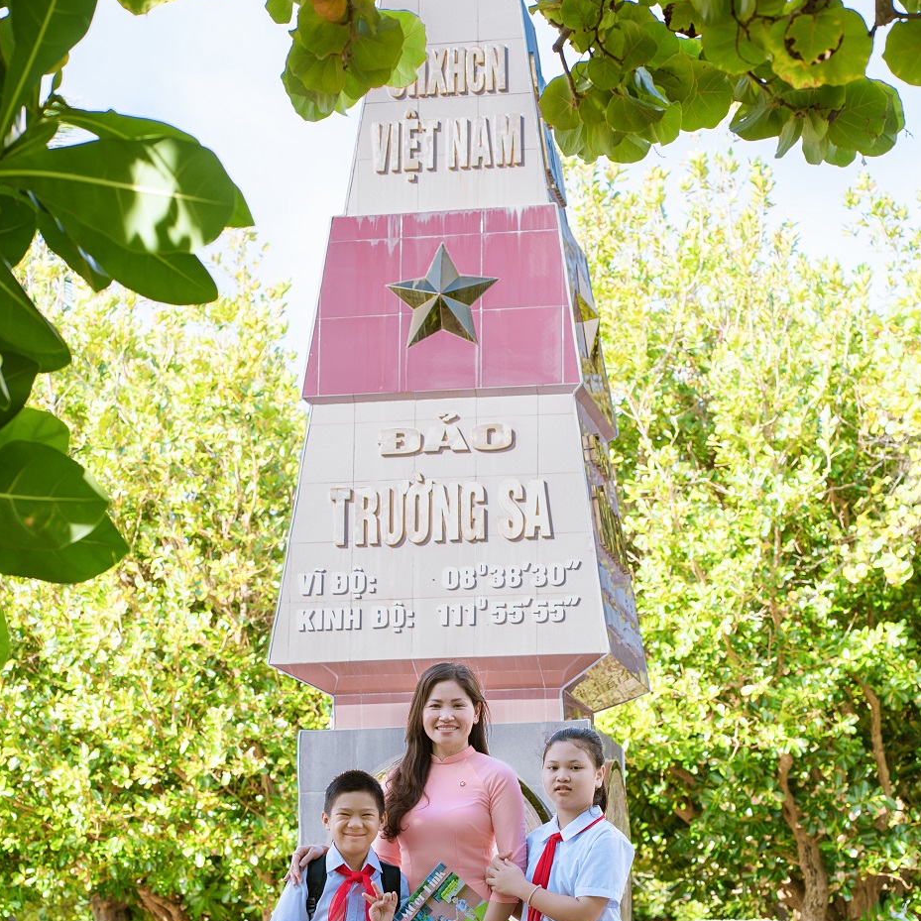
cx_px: 460
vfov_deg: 15.9
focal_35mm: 109
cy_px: 671
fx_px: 3281
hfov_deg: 16.0
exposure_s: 1/250
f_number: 6.3
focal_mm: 85
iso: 200
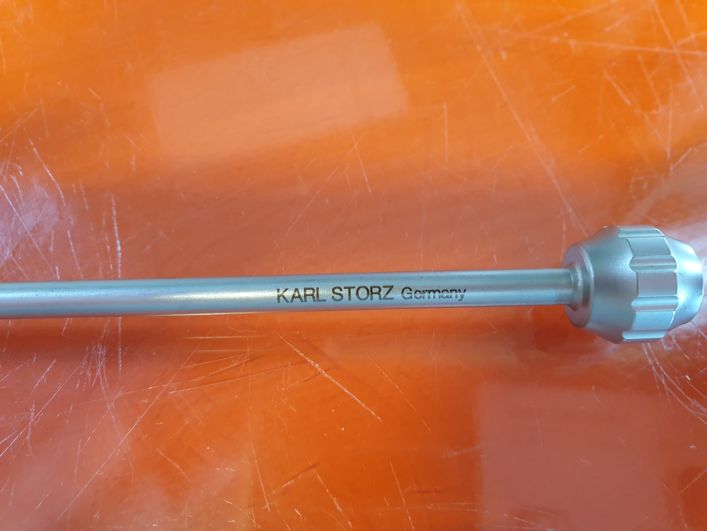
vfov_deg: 53.1
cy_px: 266
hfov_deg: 67.3
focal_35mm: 26
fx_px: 531
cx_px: 354
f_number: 2.4
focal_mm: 4.3
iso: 250
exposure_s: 1/33
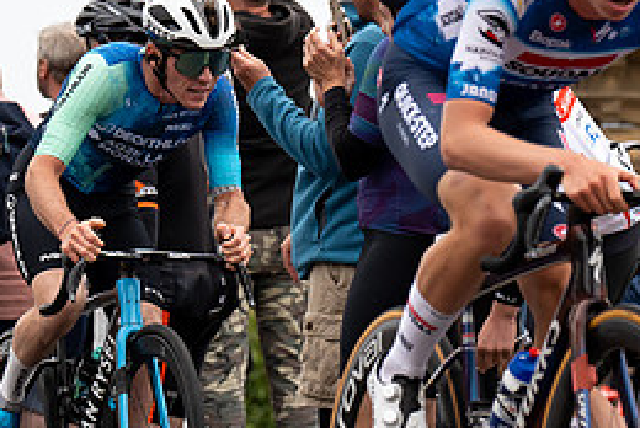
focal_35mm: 401
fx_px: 7137
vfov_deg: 3.4
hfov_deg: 5.1
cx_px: 136
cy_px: 119
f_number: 3.5
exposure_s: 1/1000
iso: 320
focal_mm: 112
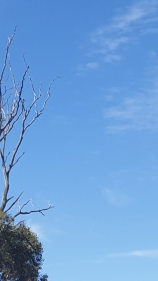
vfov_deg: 15.3
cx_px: 324
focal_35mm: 130
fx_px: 968
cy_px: 416
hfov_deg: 8.8
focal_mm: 4.3
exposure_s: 1/1449
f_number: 2.4
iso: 50
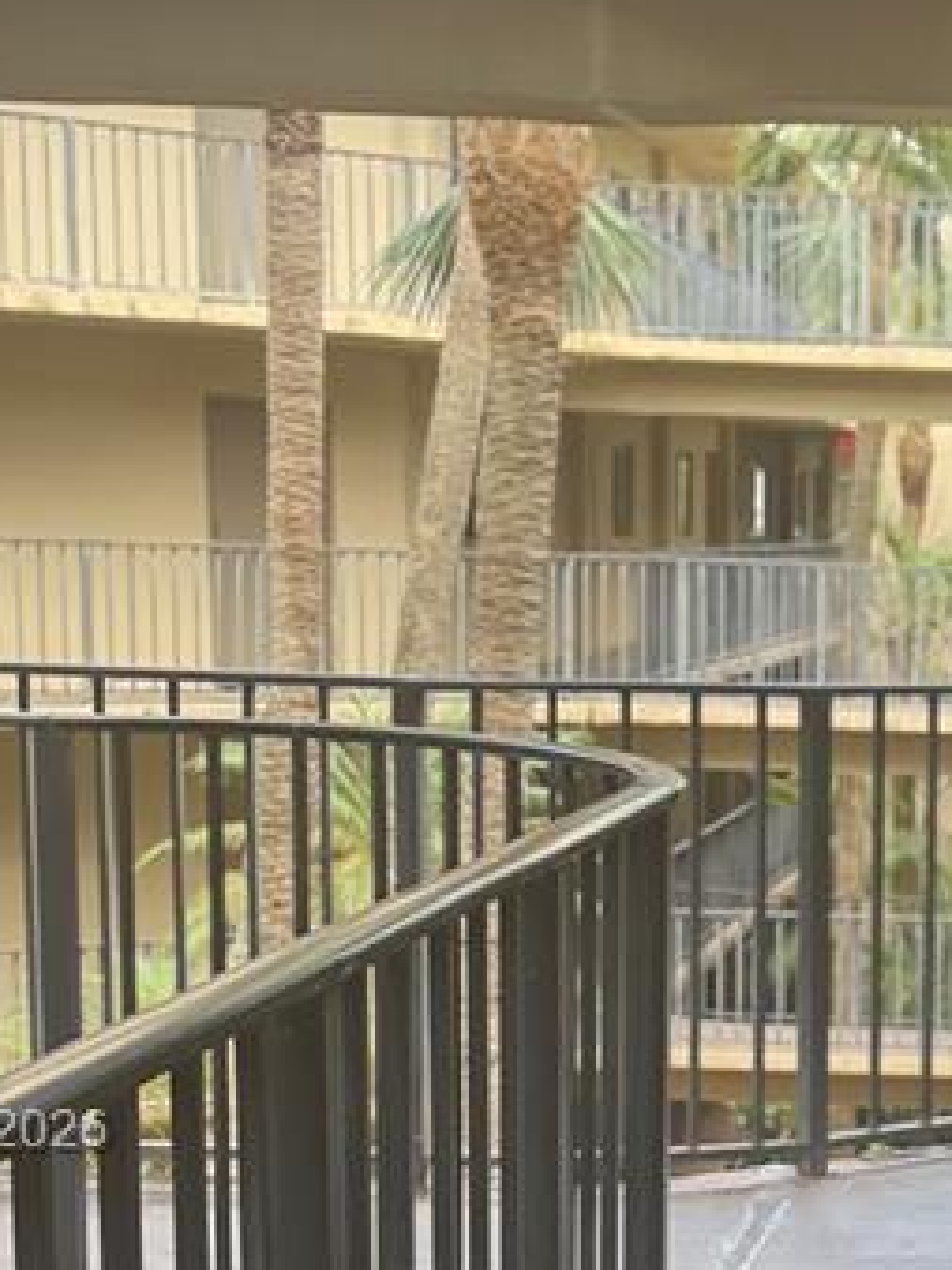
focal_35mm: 85
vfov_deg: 22.5
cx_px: 1102
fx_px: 3119
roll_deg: -2.7
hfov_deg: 16.7
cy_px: 1135
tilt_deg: -9.6
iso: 125
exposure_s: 1/121
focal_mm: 6.76
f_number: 1.78
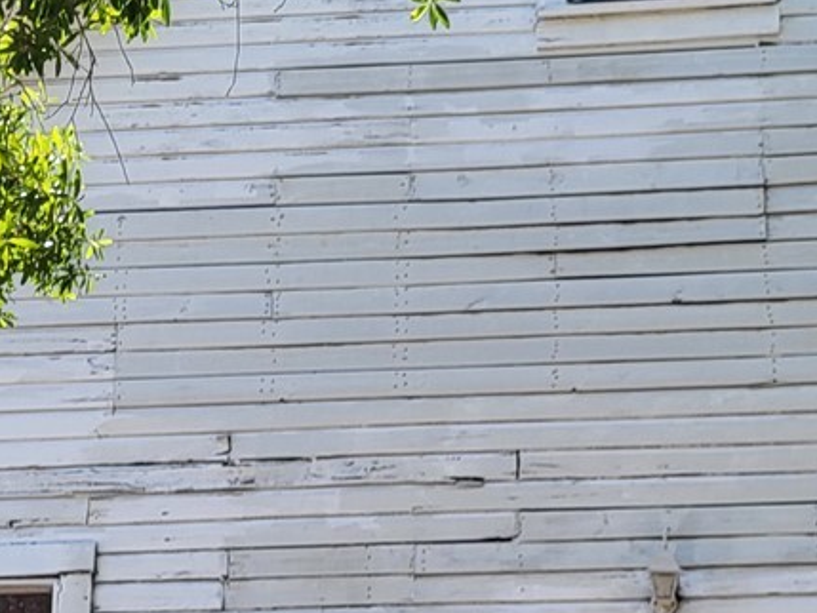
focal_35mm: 97
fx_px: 2290
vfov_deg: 15.1
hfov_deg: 20.1
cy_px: 571
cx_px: 575
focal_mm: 5.4
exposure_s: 1/984
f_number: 1.8
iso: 40
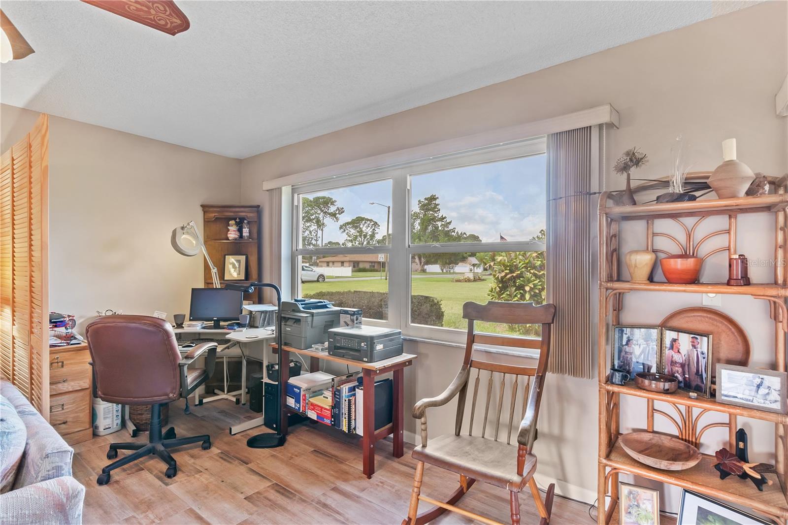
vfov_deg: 72.0
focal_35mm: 16
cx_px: 394
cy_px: 262
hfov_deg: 95.0
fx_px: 361
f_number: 14
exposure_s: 1/1.25
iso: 200
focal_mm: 11
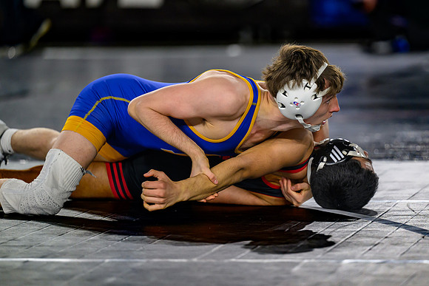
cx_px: 282
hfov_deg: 8.4
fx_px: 2924
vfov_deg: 5.6
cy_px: 139
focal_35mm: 245
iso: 1000
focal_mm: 180
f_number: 2.8
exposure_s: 1/800
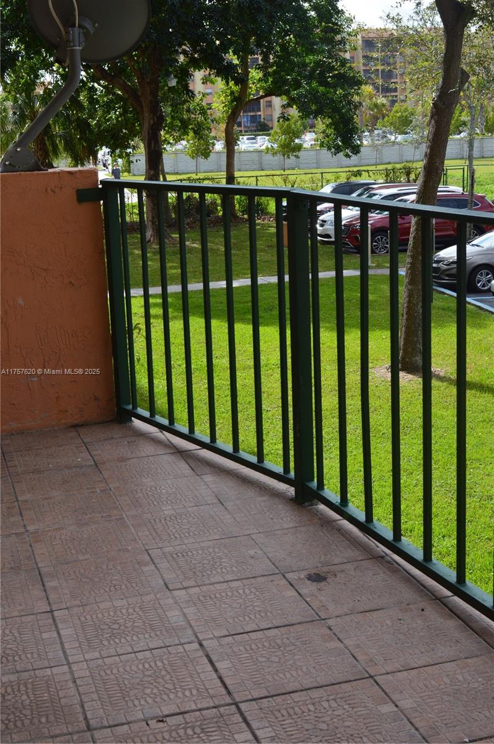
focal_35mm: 52
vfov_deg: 37.9
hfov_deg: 25.7
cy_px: 372
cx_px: 247
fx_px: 1083
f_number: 10
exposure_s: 1/250
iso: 400
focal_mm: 35
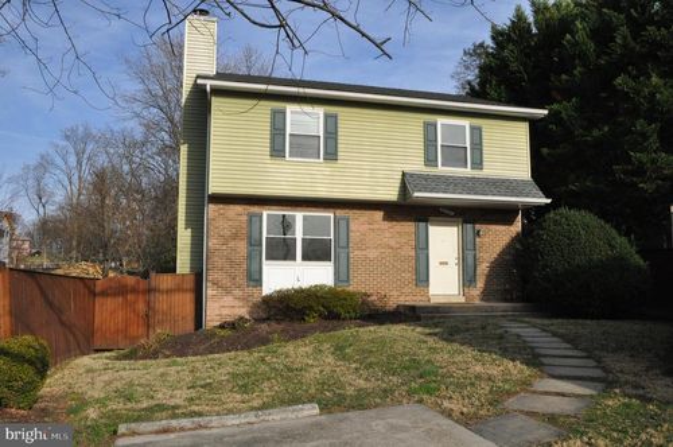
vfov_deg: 43.5
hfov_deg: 62.0
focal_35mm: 30
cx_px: 336
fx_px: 560
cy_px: 224
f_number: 16
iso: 1600
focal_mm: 20
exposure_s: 1/1000
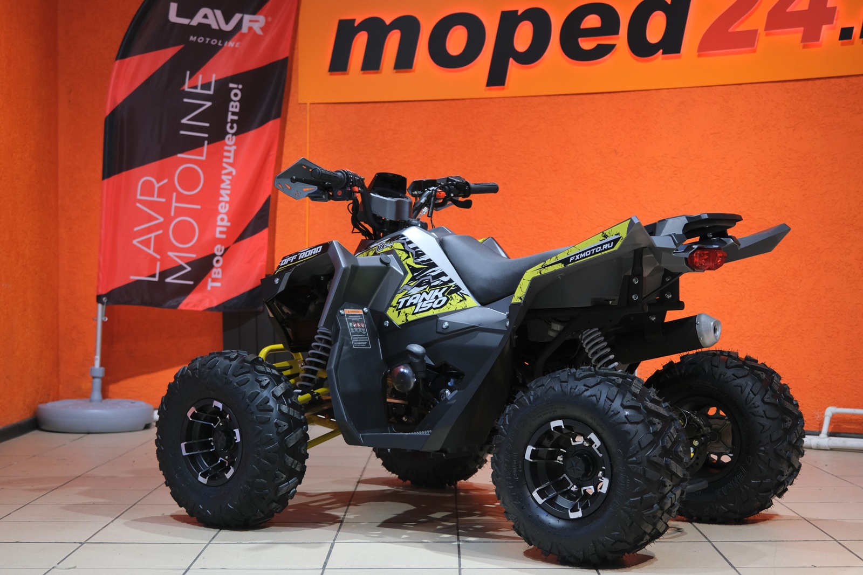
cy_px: 288
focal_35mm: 56
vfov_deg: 24.2
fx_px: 1342
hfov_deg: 35.6
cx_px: 432
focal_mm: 37.6
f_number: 4
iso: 1250
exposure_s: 1/100
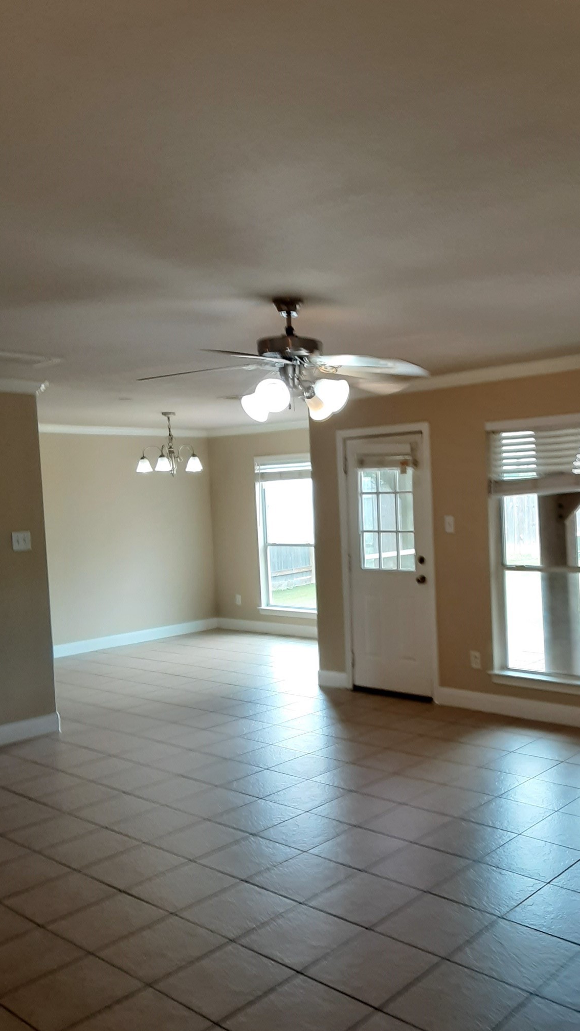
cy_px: 521
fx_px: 847
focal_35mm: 31
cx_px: 390
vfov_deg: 62.6
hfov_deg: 37.4
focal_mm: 2.9
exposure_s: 1/30
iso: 80
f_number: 1.9
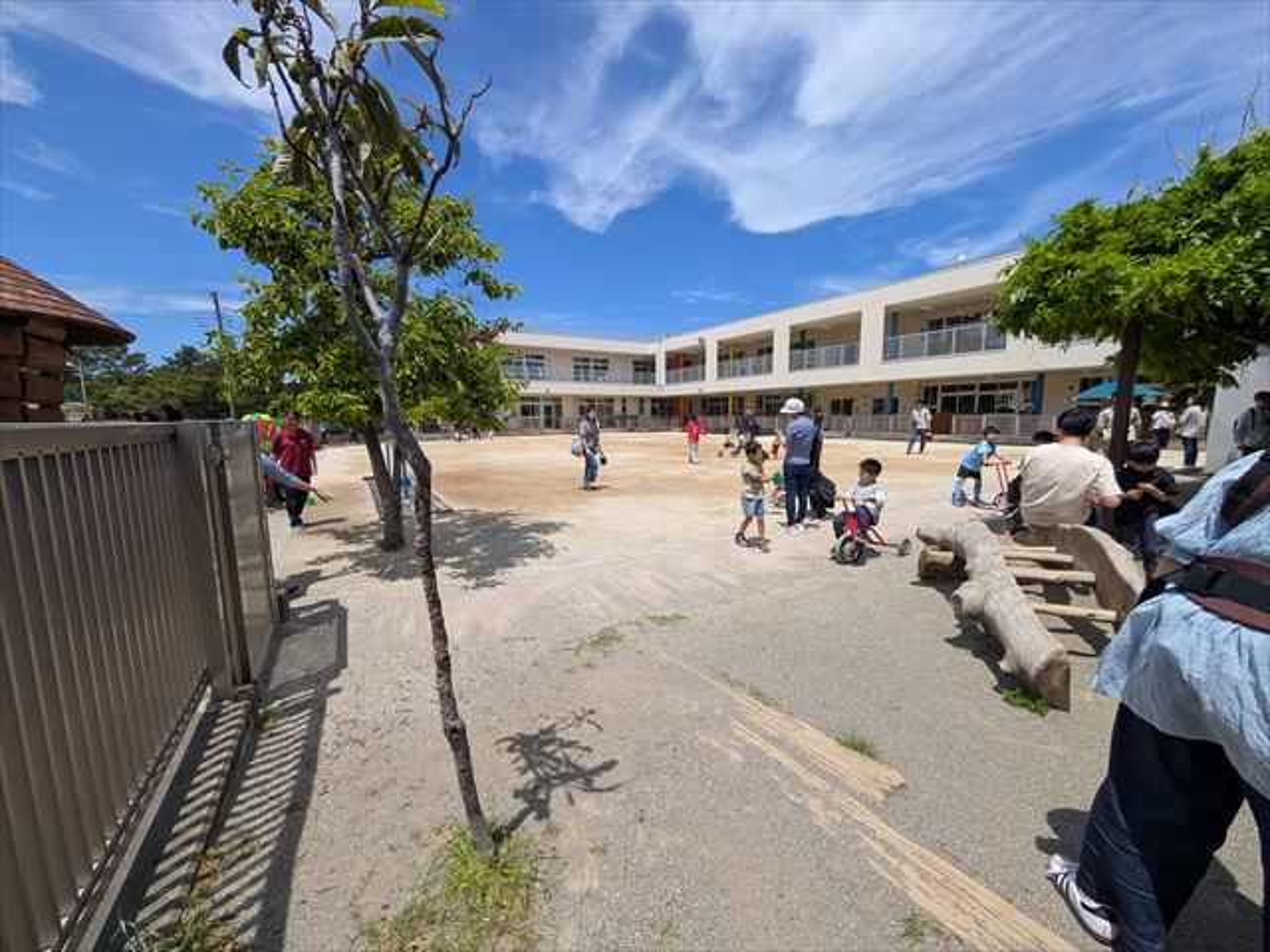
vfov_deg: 94.5
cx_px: 635
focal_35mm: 12
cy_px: 476
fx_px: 440
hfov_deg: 110.5
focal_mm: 2.02
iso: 54
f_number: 1.7
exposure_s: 1/3436
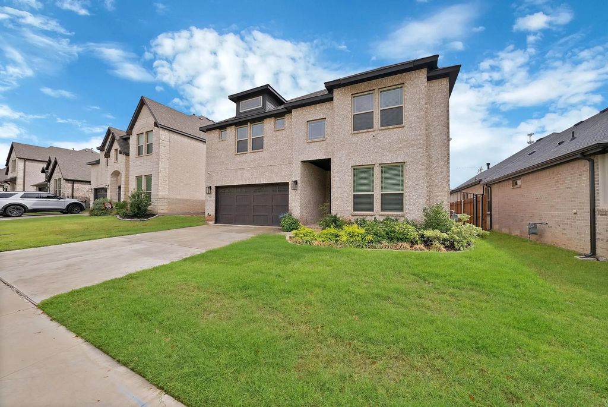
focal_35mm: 12
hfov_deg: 112.6
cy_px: 204
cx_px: 304
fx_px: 203
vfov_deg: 90.1
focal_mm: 12
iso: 640
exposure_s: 1/400
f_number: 9
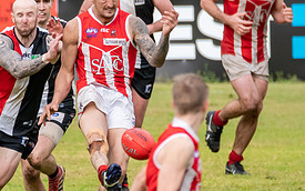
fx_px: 14333
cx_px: 48
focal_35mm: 1724
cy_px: 172
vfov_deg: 0.8
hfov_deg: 1.2
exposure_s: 1/2000
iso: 1250
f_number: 7.1
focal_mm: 460
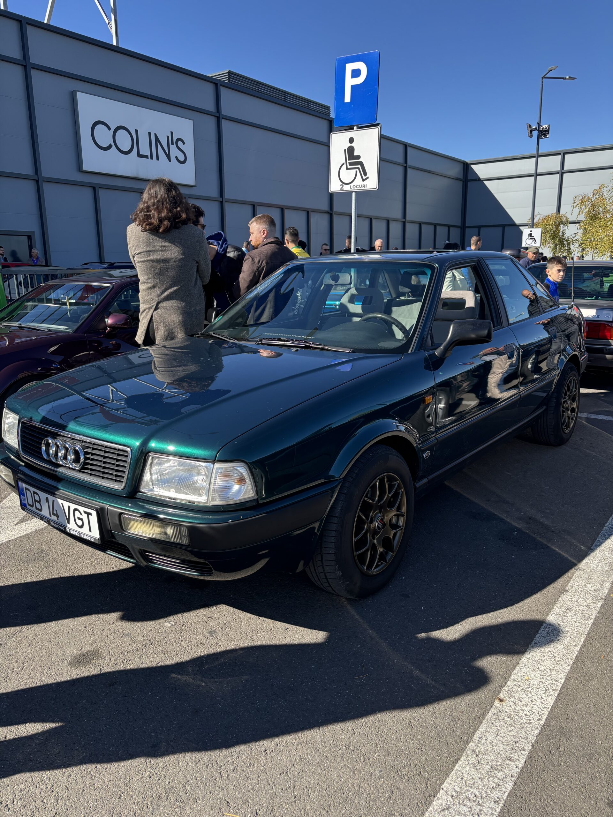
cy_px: 408
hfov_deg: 53.1
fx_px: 614
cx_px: 306
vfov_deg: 67.3
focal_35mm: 26
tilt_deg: -10.9
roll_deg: +2.2
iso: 50
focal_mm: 5.96
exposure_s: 1/978
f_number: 1.6
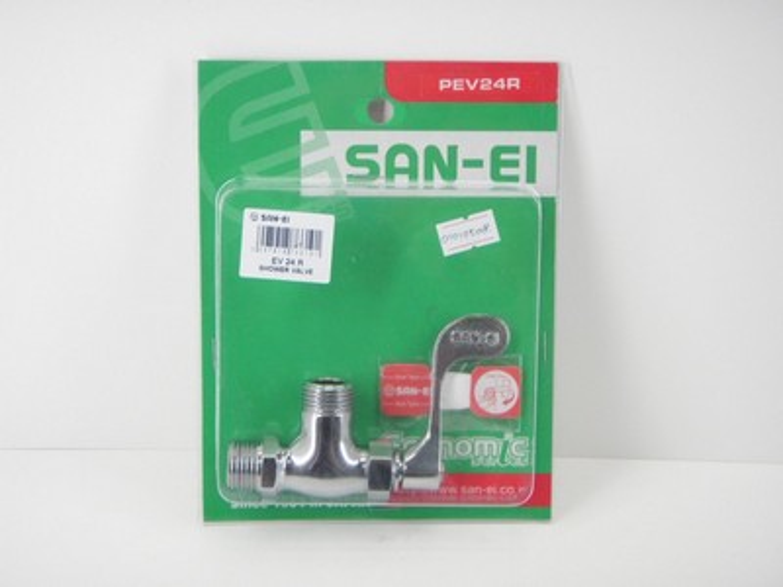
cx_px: 392
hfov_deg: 37.5
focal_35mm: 51
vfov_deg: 28.6
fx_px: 1154
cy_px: 294
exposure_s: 1/30
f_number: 4
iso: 200
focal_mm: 9.13
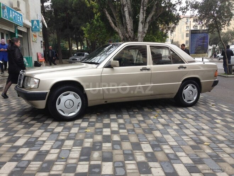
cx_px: 117
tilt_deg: -5.0
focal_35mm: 33
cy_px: 88
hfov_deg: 55.4
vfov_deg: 42.9
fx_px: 223
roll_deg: +1.3
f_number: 2.4
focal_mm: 4.12
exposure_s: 1/120
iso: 64
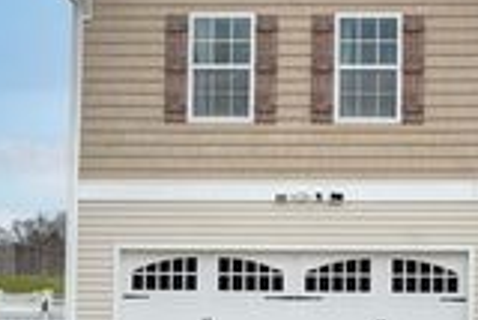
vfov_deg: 12.9
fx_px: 1409
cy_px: 169
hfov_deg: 18.9
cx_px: 442
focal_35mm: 106
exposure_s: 1/125
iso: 100
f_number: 7.1
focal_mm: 34
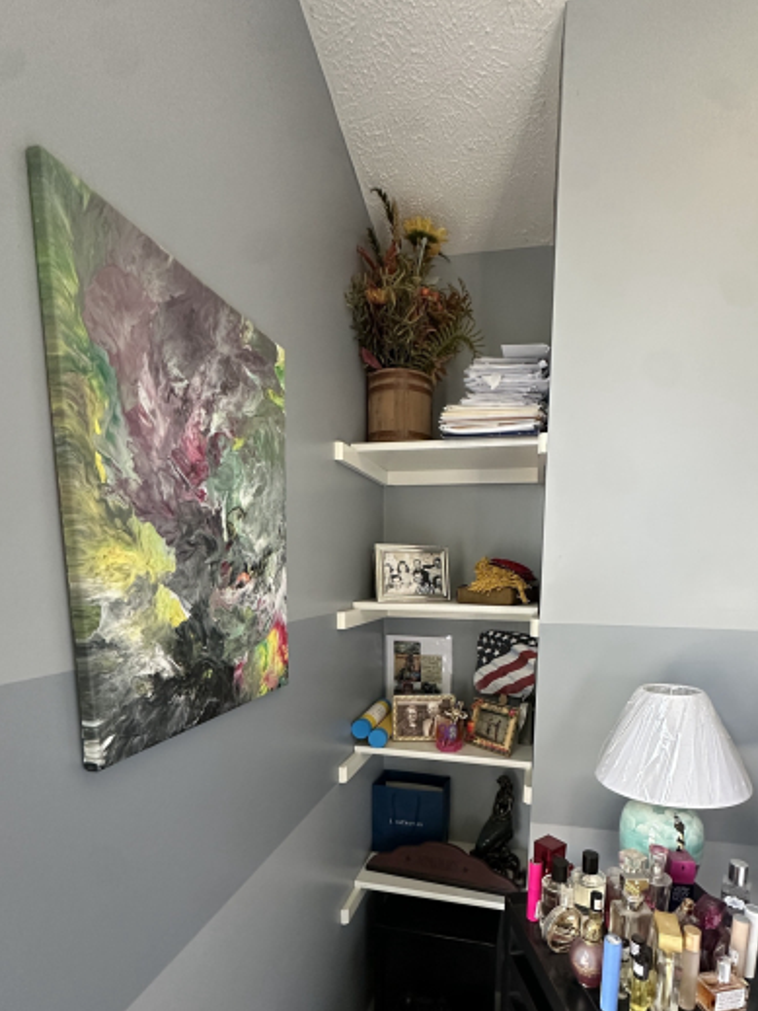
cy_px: 642
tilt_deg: -7.5
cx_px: 425
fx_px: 526
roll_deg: -0.9
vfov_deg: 85.8
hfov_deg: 71.3
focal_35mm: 18
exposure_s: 1/60
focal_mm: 2.22
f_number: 2.2
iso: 400
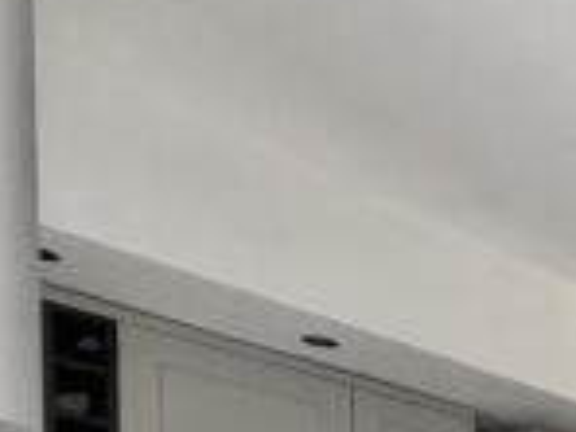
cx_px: 1057
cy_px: 730
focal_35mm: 55
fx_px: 915
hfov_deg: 21.4
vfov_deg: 20.5
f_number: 2.2
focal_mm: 2.22
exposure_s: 1/121
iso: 125
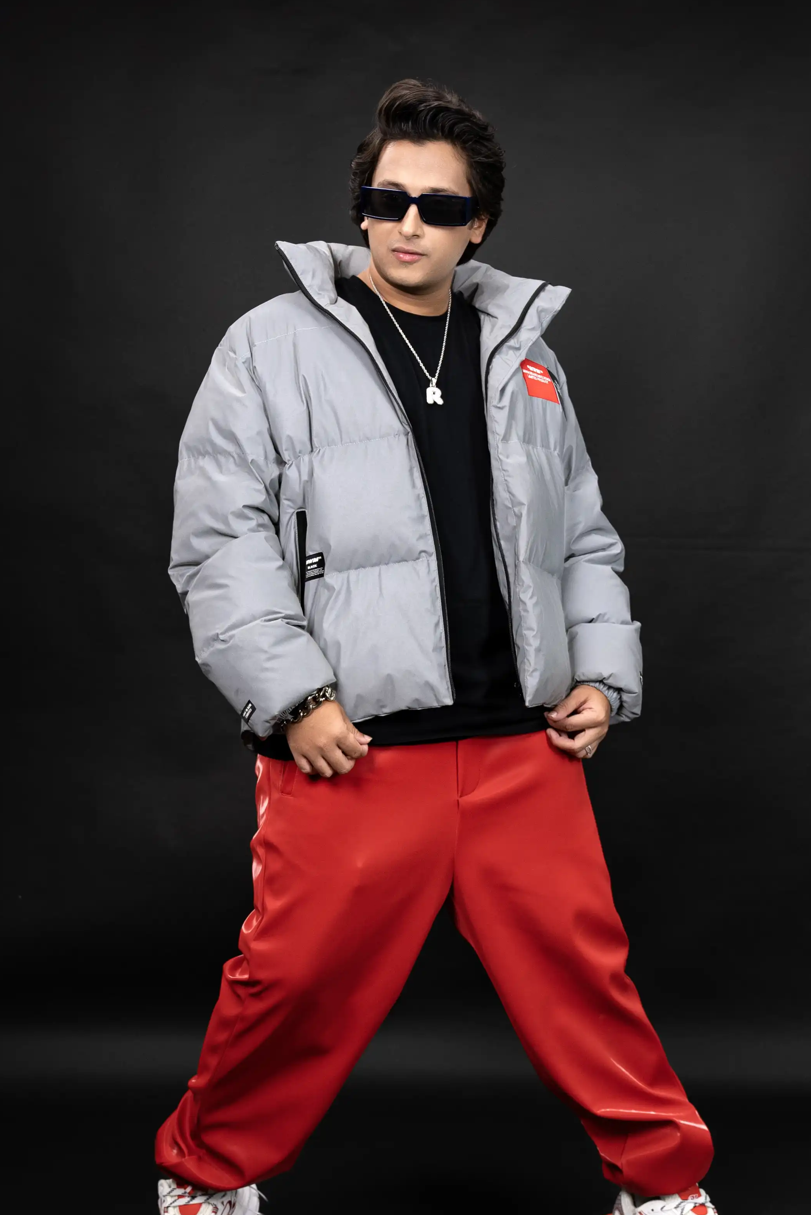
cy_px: 605
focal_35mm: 46
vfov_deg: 42.7
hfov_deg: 29.3
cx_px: 422
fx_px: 1552
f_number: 5
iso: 500
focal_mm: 34
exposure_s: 1/100
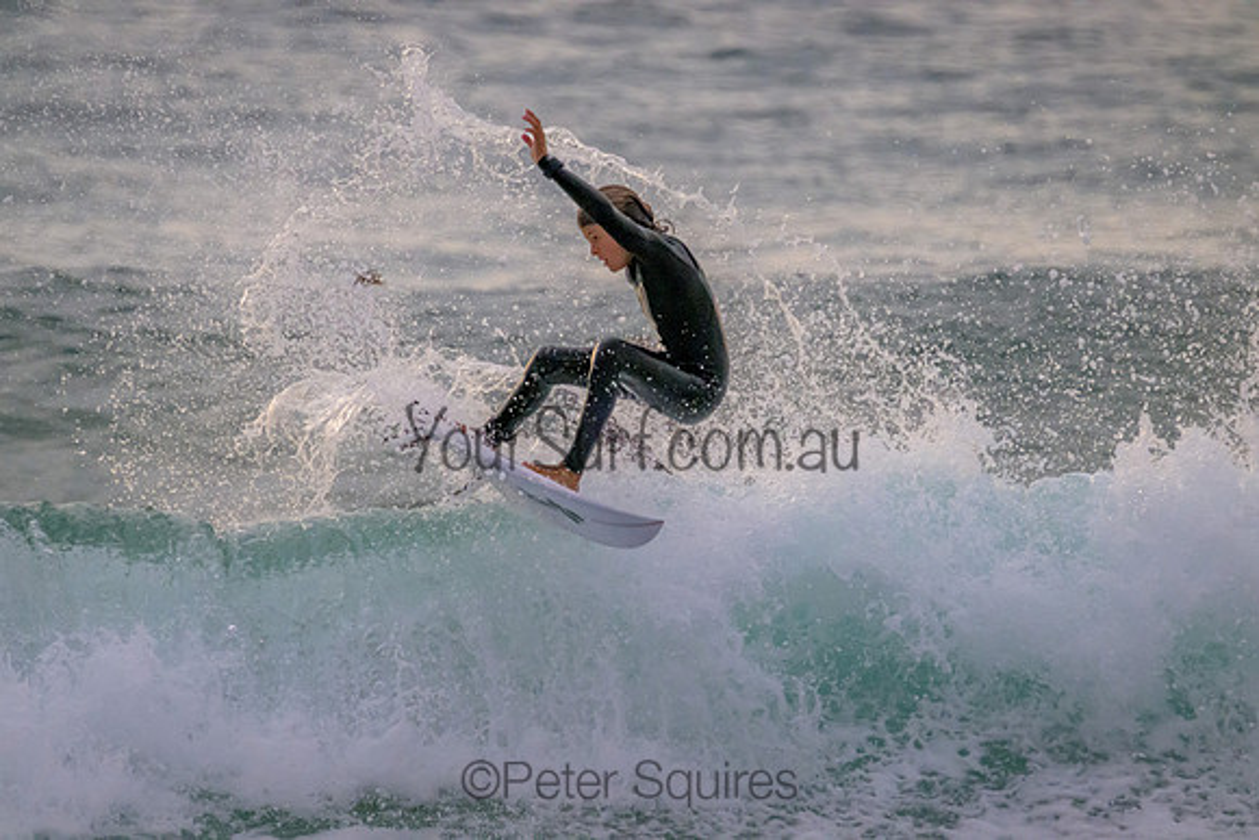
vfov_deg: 1.7
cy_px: 420
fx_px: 27983
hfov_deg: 2.6
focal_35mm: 800
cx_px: 630
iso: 6400
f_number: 11
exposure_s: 1/2000
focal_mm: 800
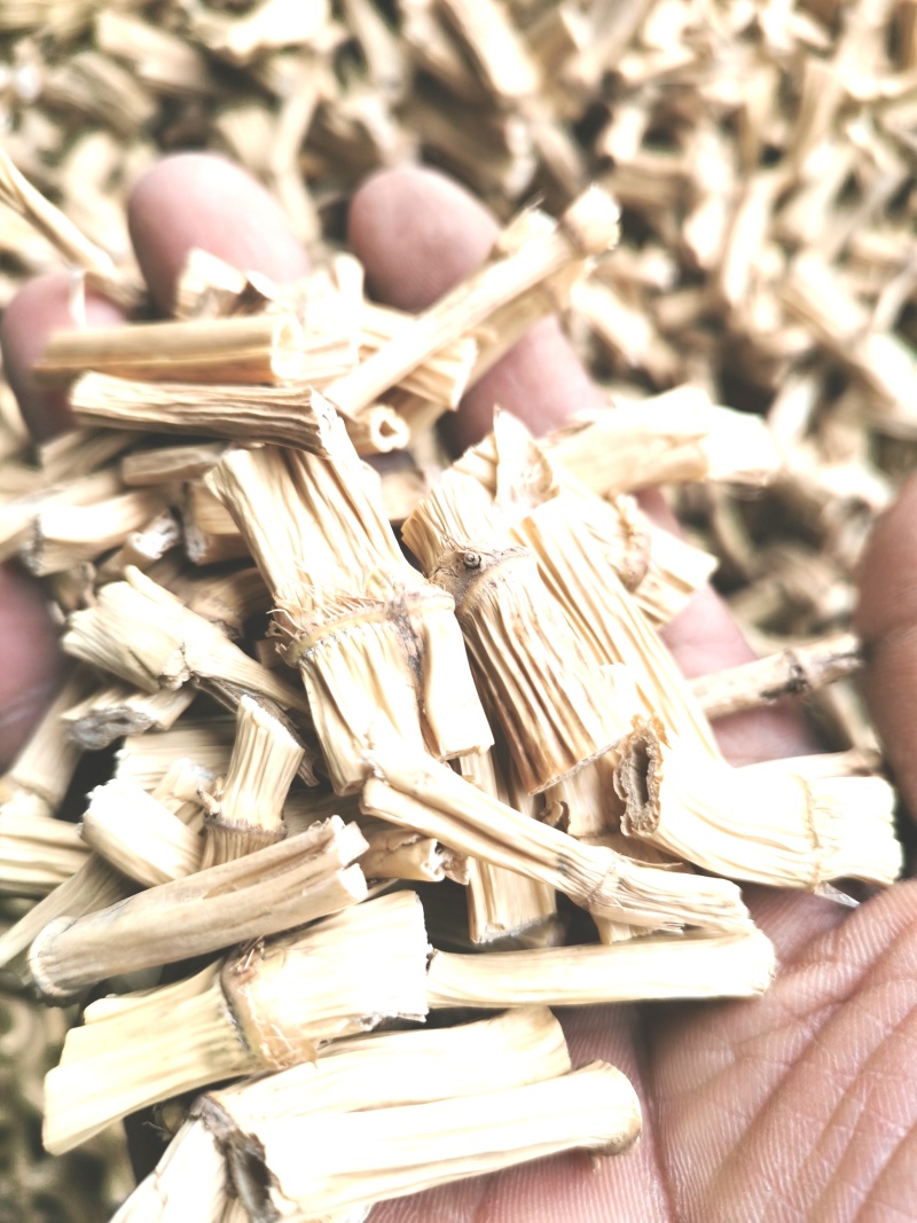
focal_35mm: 27
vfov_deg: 65.3
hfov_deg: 51.3
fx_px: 954
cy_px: 612
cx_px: 458
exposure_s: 1/284
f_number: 1.8
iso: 50
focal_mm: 5.58
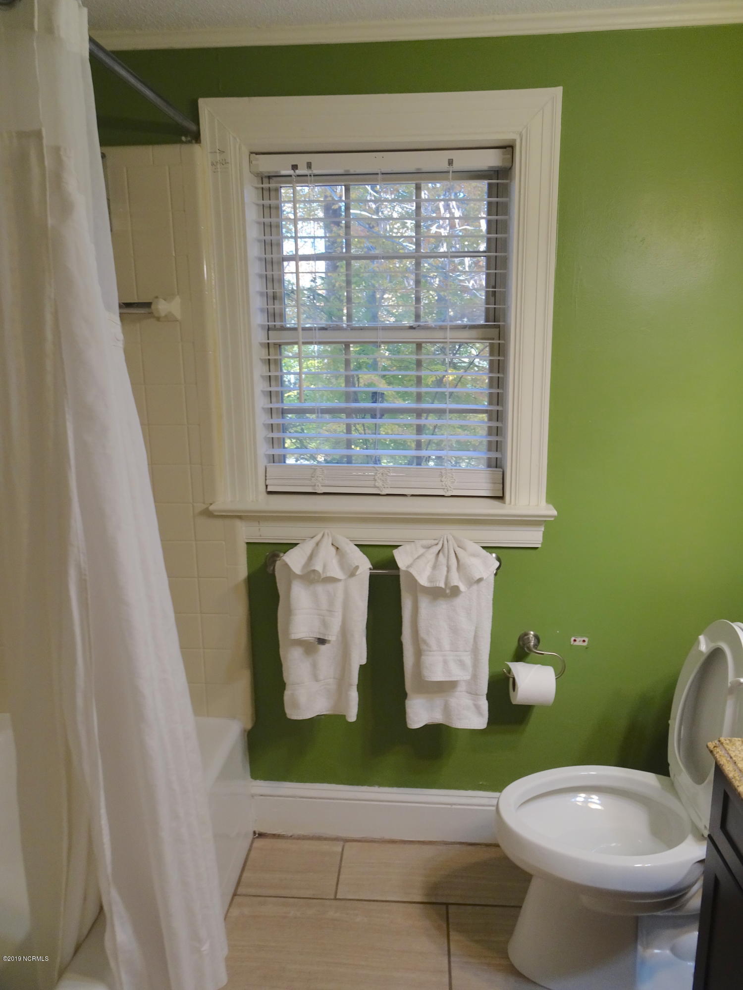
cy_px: 495
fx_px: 687
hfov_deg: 56.8
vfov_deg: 71.6
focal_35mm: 24
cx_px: 372
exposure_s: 1/30
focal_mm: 4.1
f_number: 3.5
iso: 100
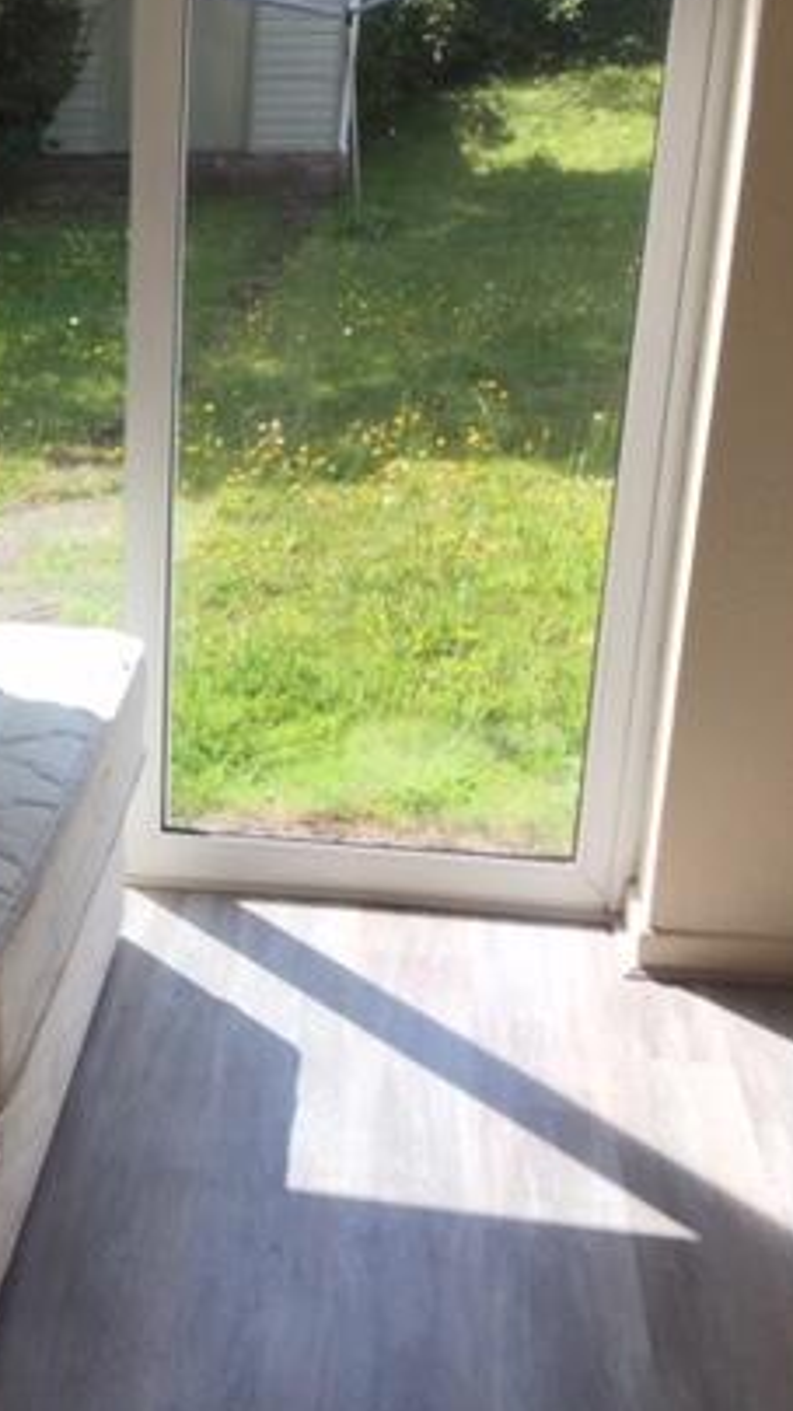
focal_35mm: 50
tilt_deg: -21.4
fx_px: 1871
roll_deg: +0.0
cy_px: 782
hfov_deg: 22.4
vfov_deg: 41.3
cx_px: -108
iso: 32
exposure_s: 1/760
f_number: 2.2
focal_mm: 4.15
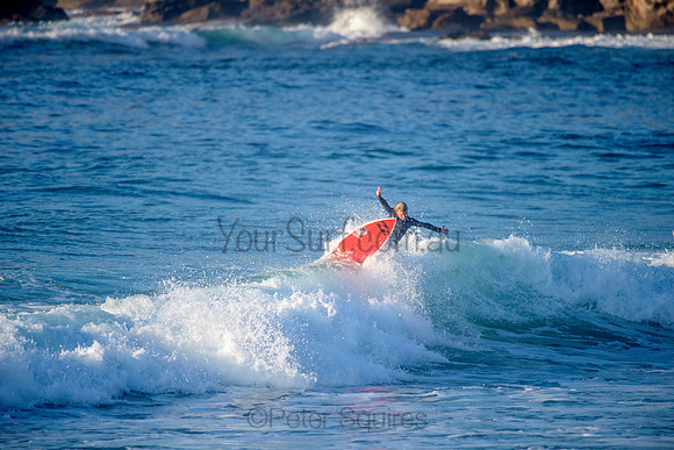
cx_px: 337
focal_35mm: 500
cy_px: 225
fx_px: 9363
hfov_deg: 4.1
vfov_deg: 2.8
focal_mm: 500
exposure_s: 1/2000
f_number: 5.6
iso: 400
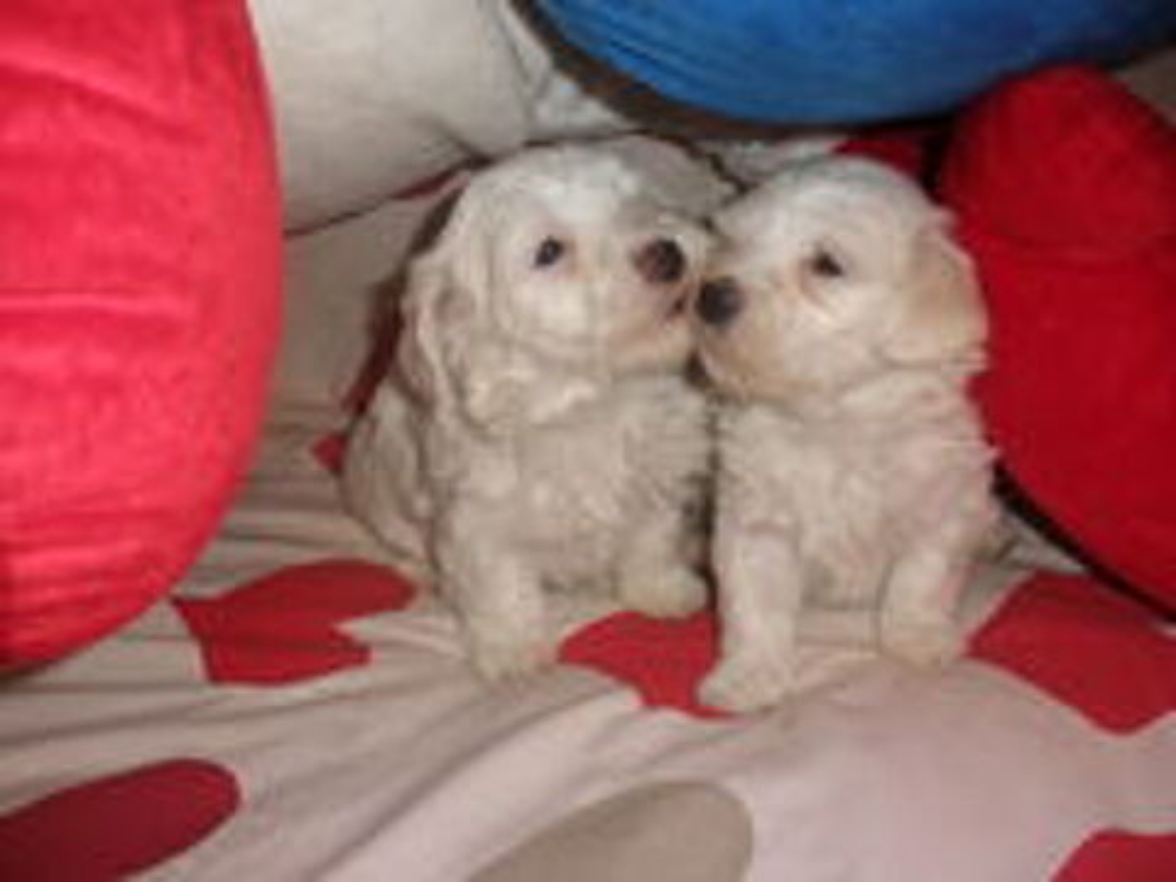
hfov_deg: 51.4
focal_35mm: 36
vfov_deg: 39.7
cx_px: 588
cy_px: 441
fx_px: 1223
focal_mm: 6.3
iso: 160
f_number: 3.5
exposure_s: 1/30
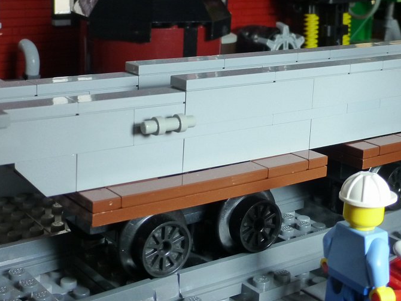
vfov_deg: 22.3
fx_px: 753
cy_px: 62
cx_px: 199
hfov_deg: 29.8
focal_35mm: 65
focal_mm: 6.1
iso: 400
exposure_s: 1/50
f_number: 3.7
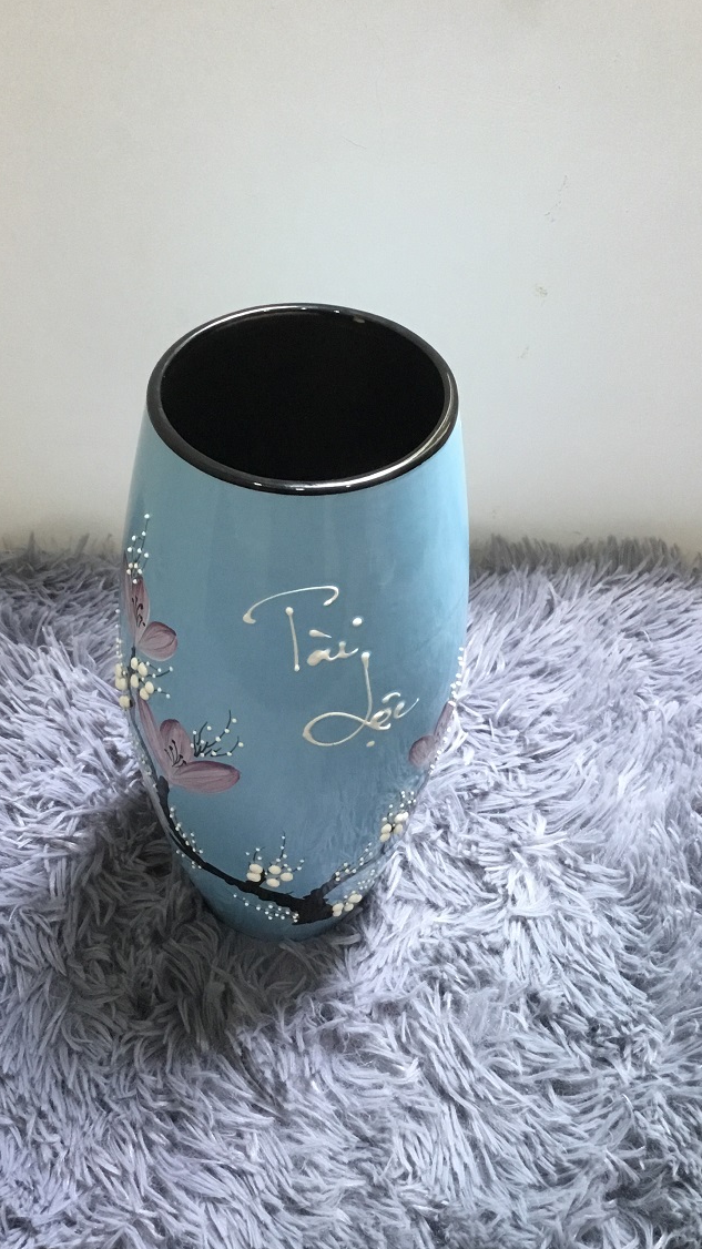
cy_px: 607
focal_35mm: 36
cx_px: 263
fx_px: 1192
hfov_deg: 32.7
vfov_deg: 55.3
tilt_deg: -50.0
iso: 160
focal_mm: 3.3
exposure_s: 1/33
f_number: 2.4
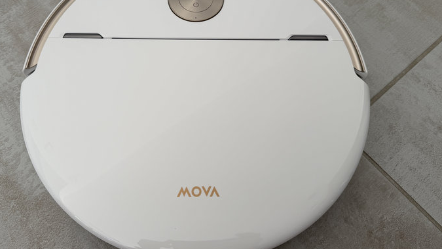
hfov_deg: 62.4
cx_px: 191
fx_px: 363
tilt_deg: -62.0
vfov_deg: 37.3
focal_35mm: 31
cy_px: 77
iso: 80
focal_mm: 6.76
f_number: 1.78
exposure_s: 1/121
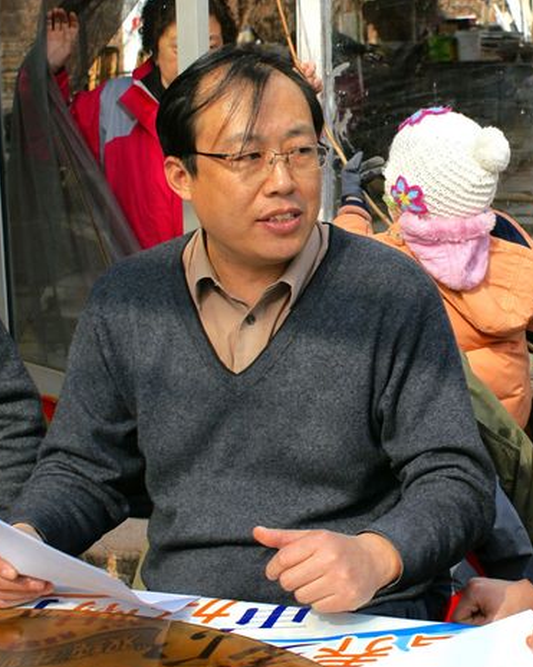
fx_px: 1341
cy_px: 313
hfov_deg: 21.7
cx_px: 530
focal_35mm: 68
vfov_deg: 27.9
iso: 100
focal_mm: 28
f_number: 5.6
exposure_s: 1/1000
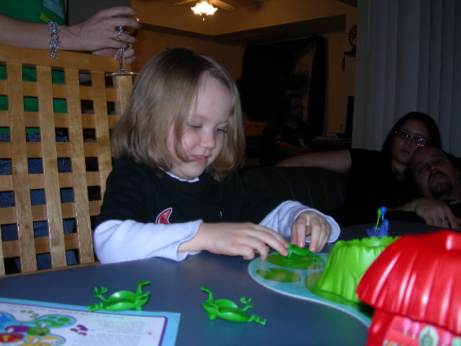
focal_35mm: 38
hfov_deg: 49.0
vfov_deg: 37.7
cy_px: 173
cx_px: 230
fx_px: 506
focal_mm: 7.8
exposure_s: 1/60.1
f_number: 2.8
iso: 50
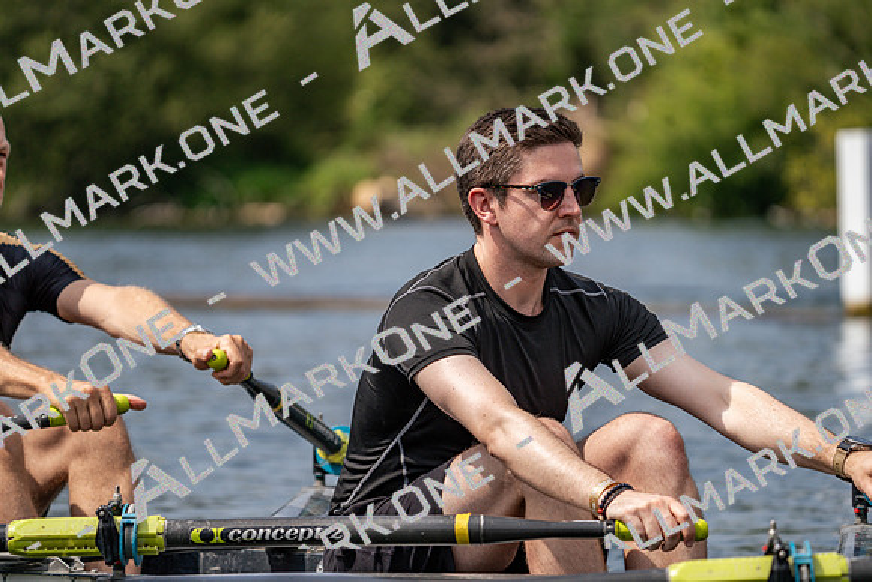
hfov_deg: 8.3
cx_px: 436
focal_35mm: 248
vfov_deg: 5.5
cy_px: 291
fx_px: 6008
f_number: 5.6
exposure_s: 1/1600
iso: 250
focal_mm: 248
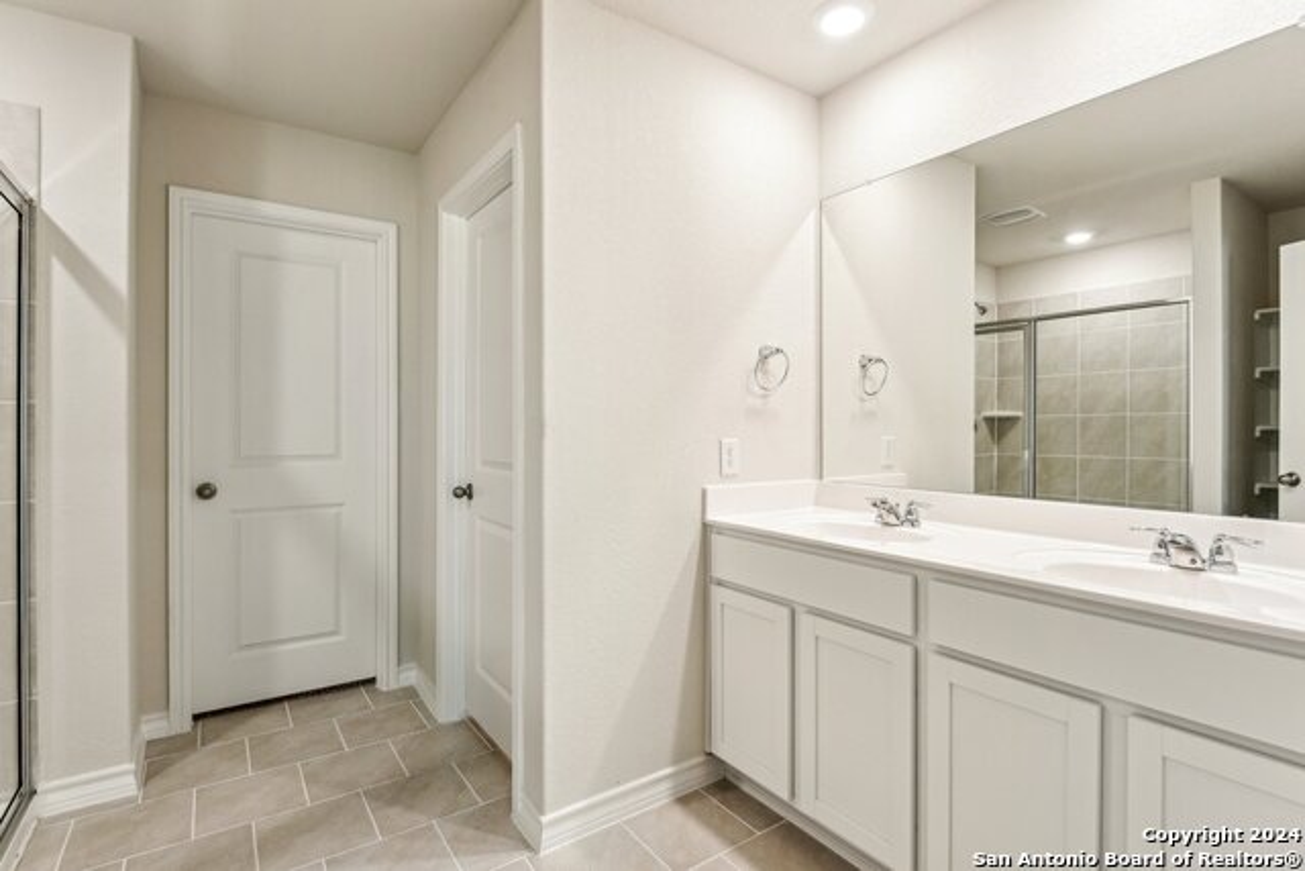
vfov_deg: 70.5
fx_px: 616
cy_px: 436
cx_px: 652
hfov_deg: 93.3
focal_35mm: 17
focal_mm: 17
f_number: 8
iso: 640
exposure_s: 1/15
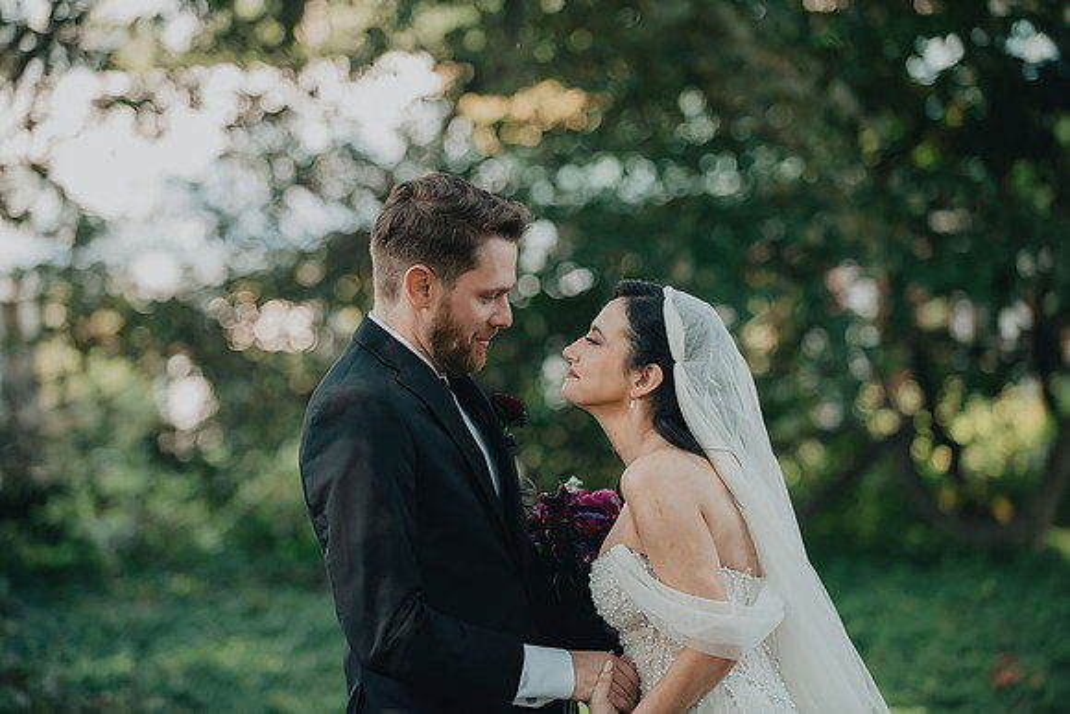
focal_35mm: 120
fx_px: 3567
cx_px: 535
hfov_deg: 17.1
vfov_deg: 11.4
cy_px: 357
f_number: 2.8
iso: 800
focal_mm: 120
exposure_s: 1/800
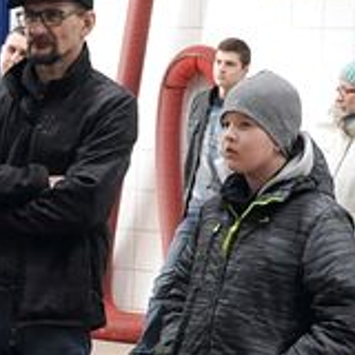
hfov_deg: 12.2
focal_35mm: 142
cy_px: 369
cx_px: 82
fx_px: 1651
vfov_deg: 12.1
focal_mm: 21
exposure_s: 1/160
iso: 1600
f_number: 6.3
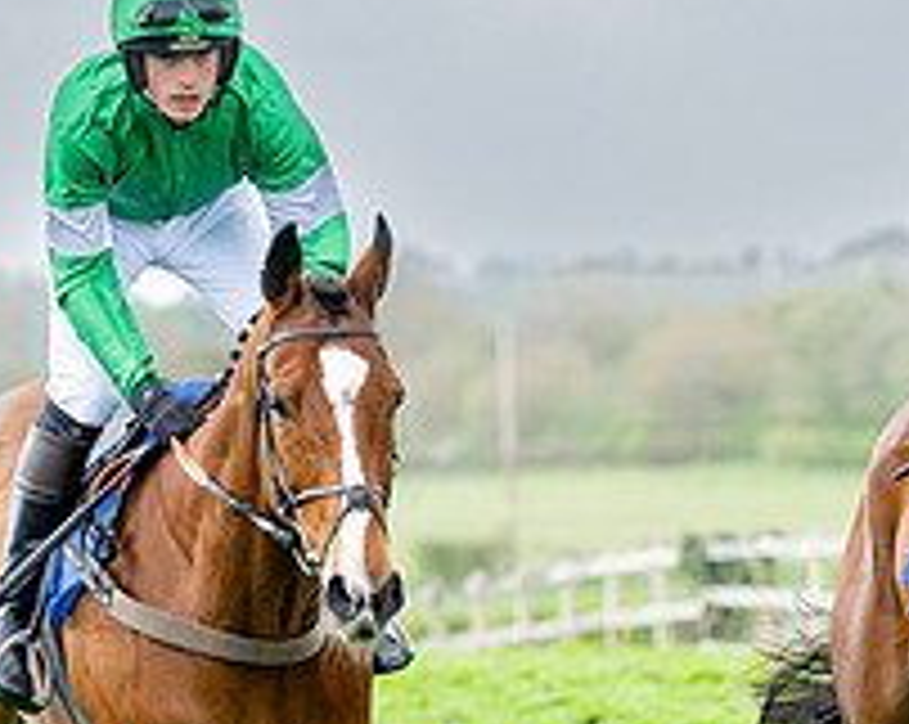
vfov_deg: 2.8
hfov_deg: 3.5
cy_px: 756
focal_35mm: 551
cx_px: 420
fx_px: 14802
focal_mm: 155
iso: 400
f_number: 4
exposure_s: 1/1000
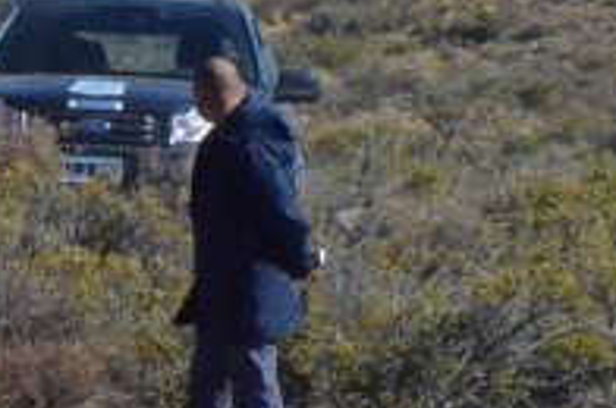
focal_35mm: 744
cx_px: -946
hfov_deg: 2.8
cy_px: -173
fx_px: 12703
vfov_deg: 1.8
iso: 5000
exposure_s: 1/2000
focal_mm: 95
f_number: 22
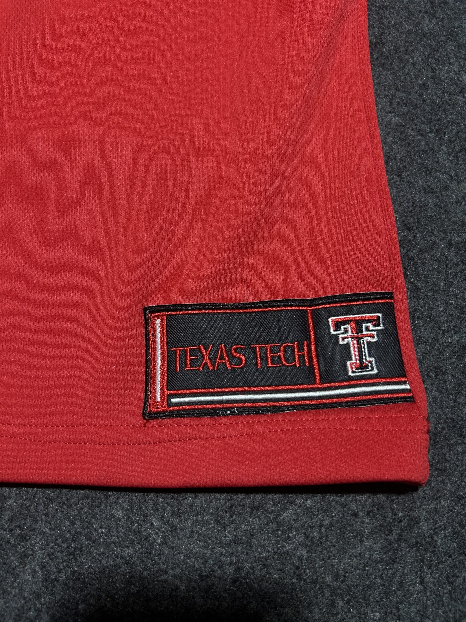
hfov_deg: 53.1
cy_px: 311
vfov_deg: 67.3
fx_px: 467
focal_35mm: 26
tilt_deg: -56.4
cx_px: 233
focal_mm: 5.7
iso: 100
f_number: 1.5
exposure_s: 1/100
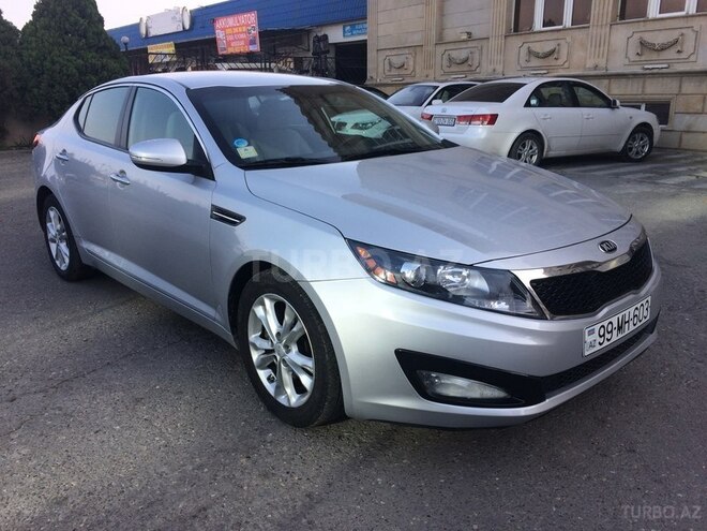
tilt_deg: -16.3
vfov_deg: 48.2
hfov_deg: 61.7
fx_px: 592
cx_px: 354
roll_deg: +0.0
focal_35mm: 29
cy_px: 266
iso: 32
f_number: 2.2
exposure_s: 1/604
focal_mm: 4.15
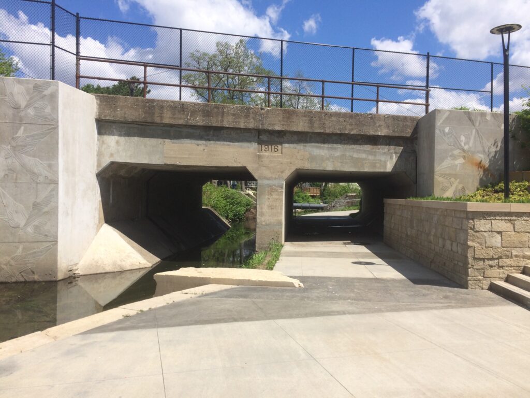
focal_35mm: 29
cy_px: 199
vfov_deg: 48.2
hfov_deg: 61.7
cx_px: 265
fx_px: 444
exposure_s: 1/2415
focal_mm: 4.15
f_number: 2.2
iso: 32
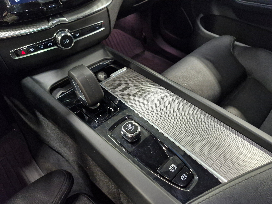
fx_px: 181
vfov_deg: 58.9
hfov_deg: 73.9
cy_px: 102
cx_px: 136
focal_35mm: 23
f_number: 1.8
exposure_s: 1/100
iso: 1000
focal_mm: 5.54
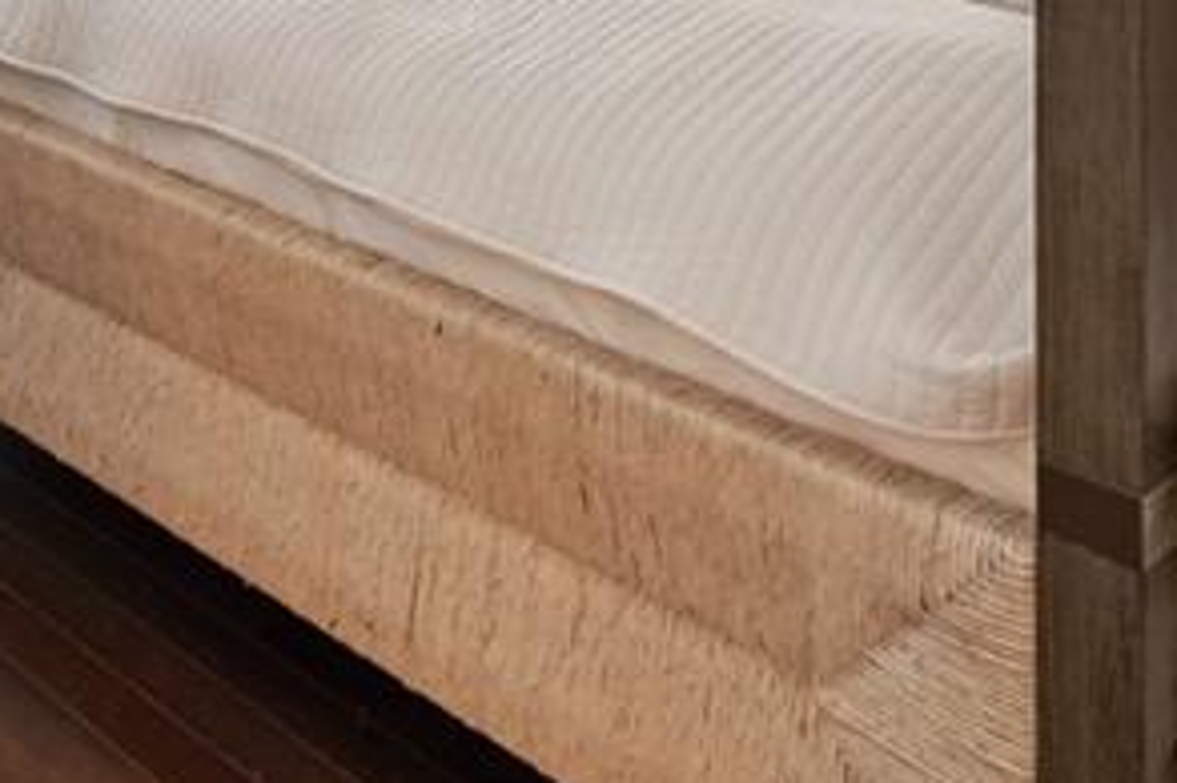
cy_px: -524
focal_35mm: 56
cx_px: 281
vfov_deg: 19.6
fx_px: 1830
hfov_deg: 34.8
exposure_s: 1/2
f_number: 9
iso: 100
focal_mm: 16
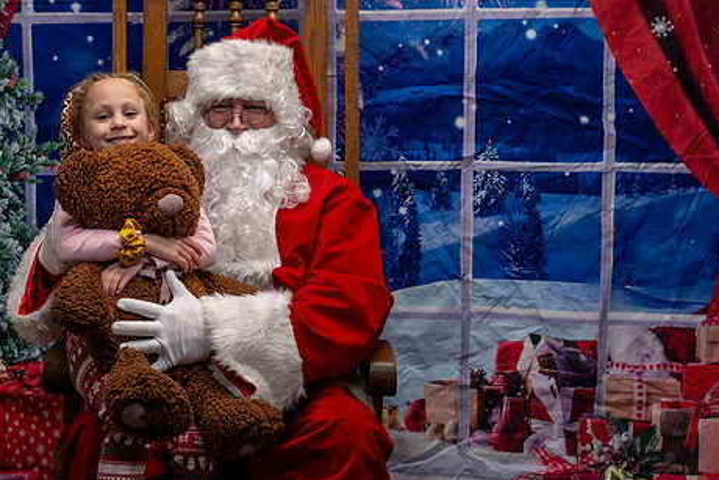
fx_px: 1259
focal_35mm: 63
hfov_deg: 31.8
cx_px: 277
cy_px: 188
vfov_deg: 21.6
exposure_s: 1/400
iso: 2000
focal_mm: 50
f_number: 4.5
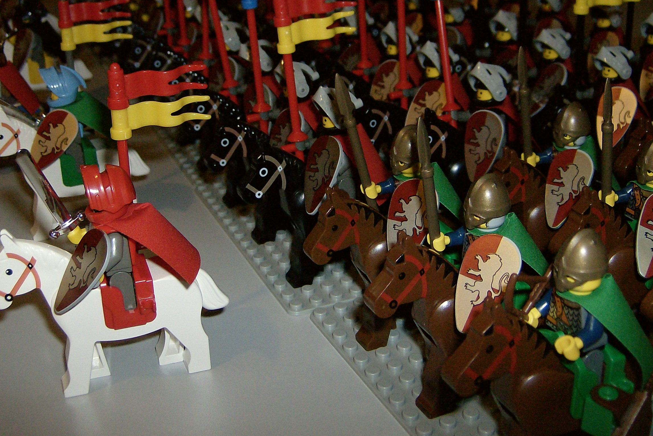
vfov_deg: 29.1
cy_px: 159
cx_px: 308
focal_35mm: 46
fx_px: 834
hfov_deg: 42.7
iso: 200
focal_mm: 6
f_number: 2.8
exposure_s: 1/60
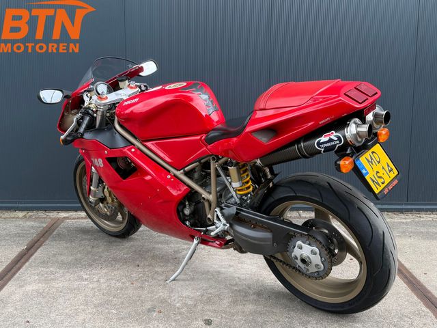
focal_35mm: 24
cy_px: 164
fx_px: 303
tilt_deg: -6.6
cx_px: 218
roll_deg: -0.6
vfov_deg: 56.8
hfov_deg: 71.6
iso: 64
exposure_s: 1/121
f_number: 1.78
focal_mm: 6.76
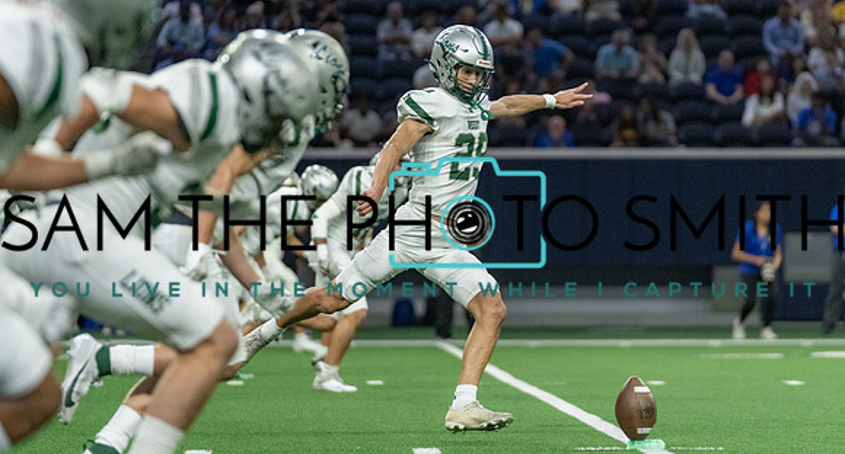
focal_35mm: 229
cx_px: 488
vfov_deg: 5.1
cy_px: 165
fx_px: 5076
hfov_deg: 9.5
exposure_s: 1/1250
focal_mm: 173
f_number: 2.8
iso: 4000
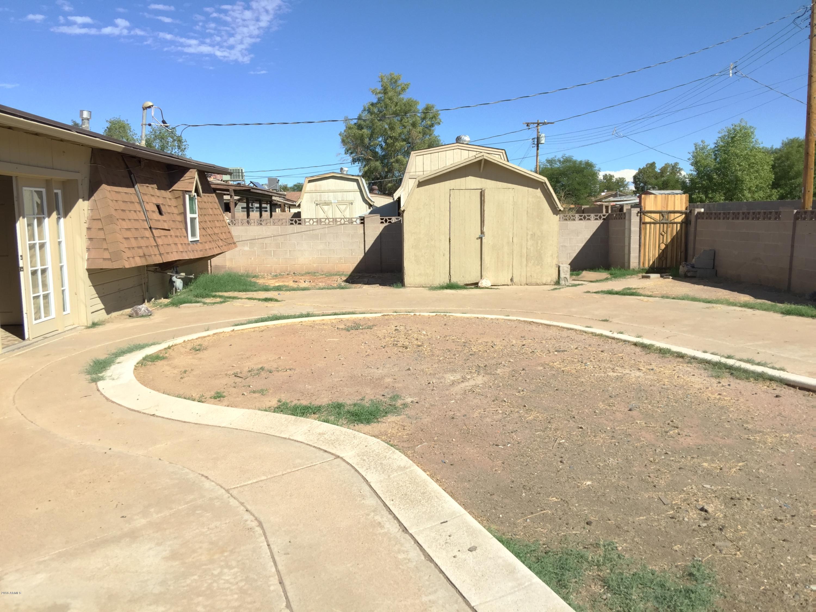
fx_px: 684
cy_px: 306
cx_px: 408
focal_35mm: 29
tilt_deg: -5.9
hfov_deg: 61.7
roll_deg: +0.4
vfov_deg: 48.2
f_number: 2.2
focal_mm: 4.15
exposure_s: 1/520
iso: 32
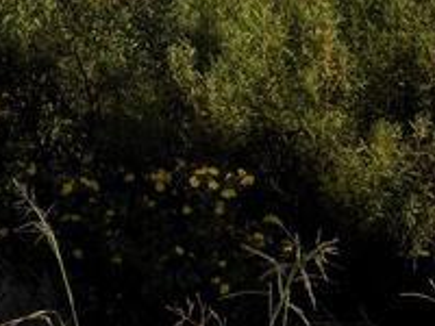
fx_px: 1131
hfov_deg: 21.7
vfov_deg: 15.6
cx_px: 150
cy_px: -104
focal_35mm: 90
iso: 80
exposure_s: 1/800
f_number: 3.3
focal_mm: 5.3
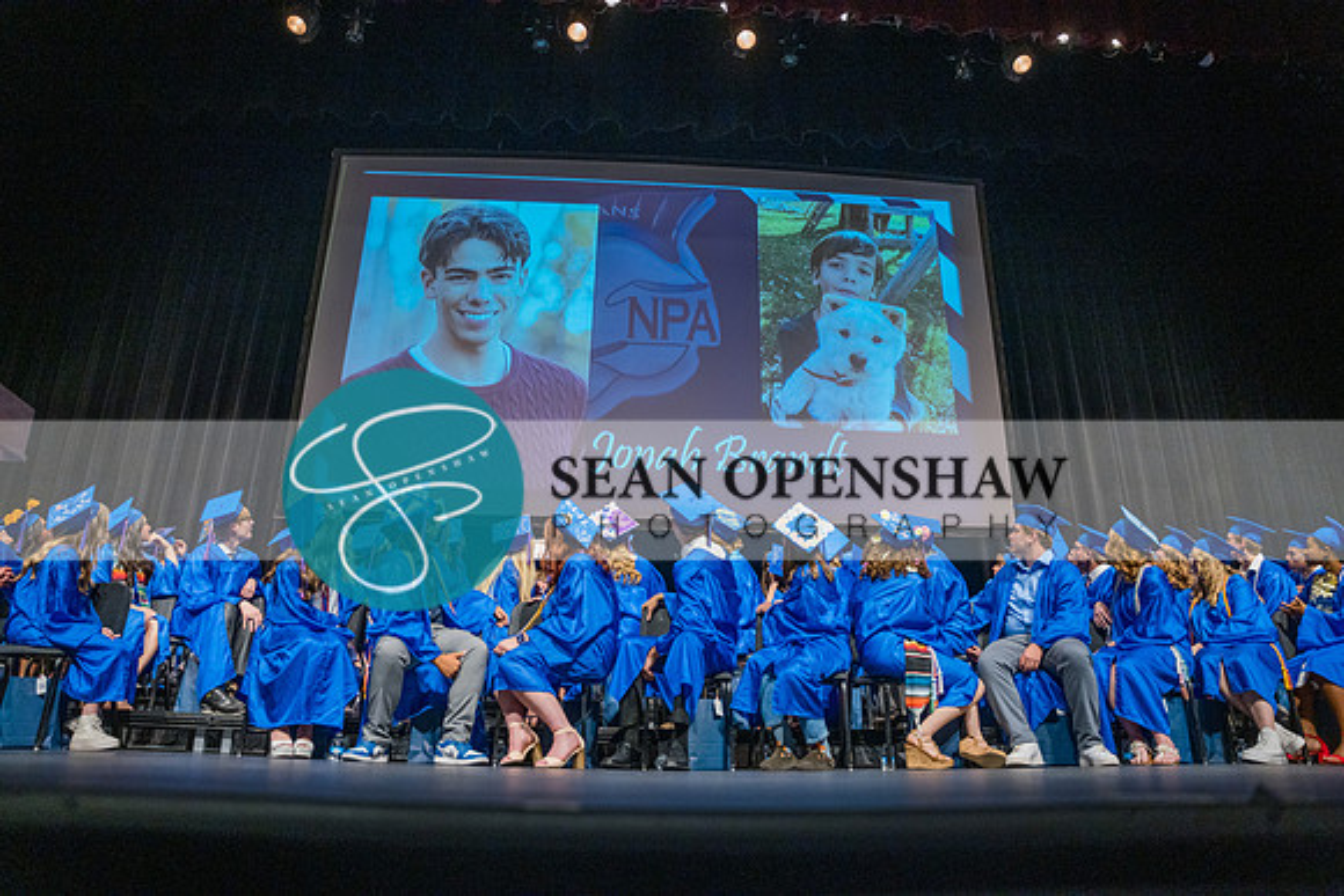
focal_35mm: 24
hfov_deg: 73.7
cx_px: 672
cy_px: 448
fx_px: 896
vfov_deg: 53.2
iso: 2500
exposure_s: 1/160
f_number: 2.8
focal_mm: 24
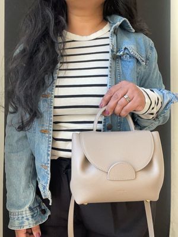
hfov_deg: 46.8
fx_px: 206
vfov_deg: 60.0
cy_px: 118
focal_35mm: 30
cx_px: 89
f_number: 2.2
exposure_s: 1/60
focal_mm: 2.71
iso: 125
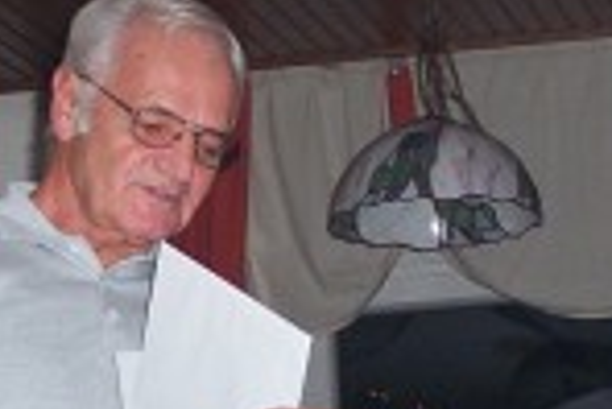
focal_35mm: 178
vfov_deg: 7.7
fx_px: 3029
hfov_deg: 11.5
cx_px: 426
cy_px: 207
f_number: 3.26
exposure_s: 1/80.5
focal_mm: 8.74
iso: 140
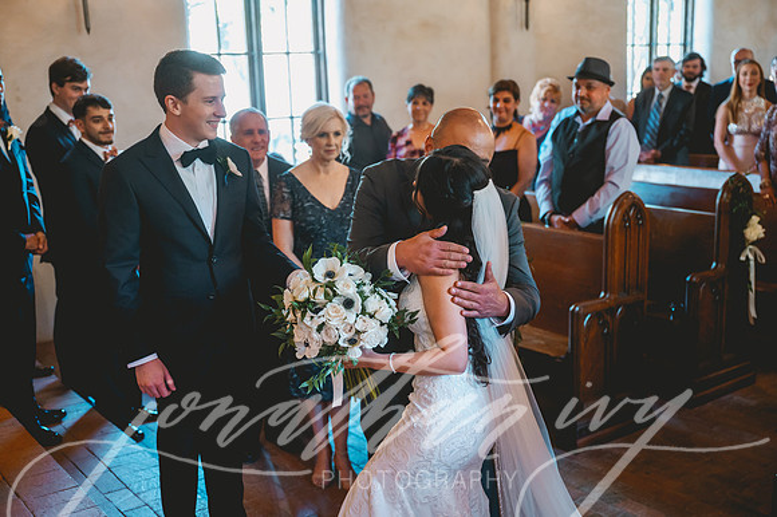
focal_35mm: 40
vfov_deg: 33.4
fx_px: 863
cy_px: 258
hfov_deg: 48.5
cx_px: 388
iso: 1600
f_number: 2.8
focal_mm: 40
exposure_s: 1/125
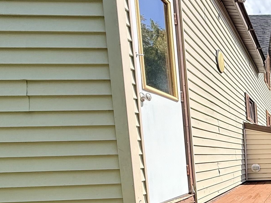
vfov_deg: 38.2
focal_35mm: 35
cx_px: 326
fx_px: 274
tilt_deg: -4.9
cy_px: 179
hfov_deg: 38.6
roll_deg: +0.9
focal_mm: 2.22
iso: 50
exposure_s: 1/928
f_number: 2.2
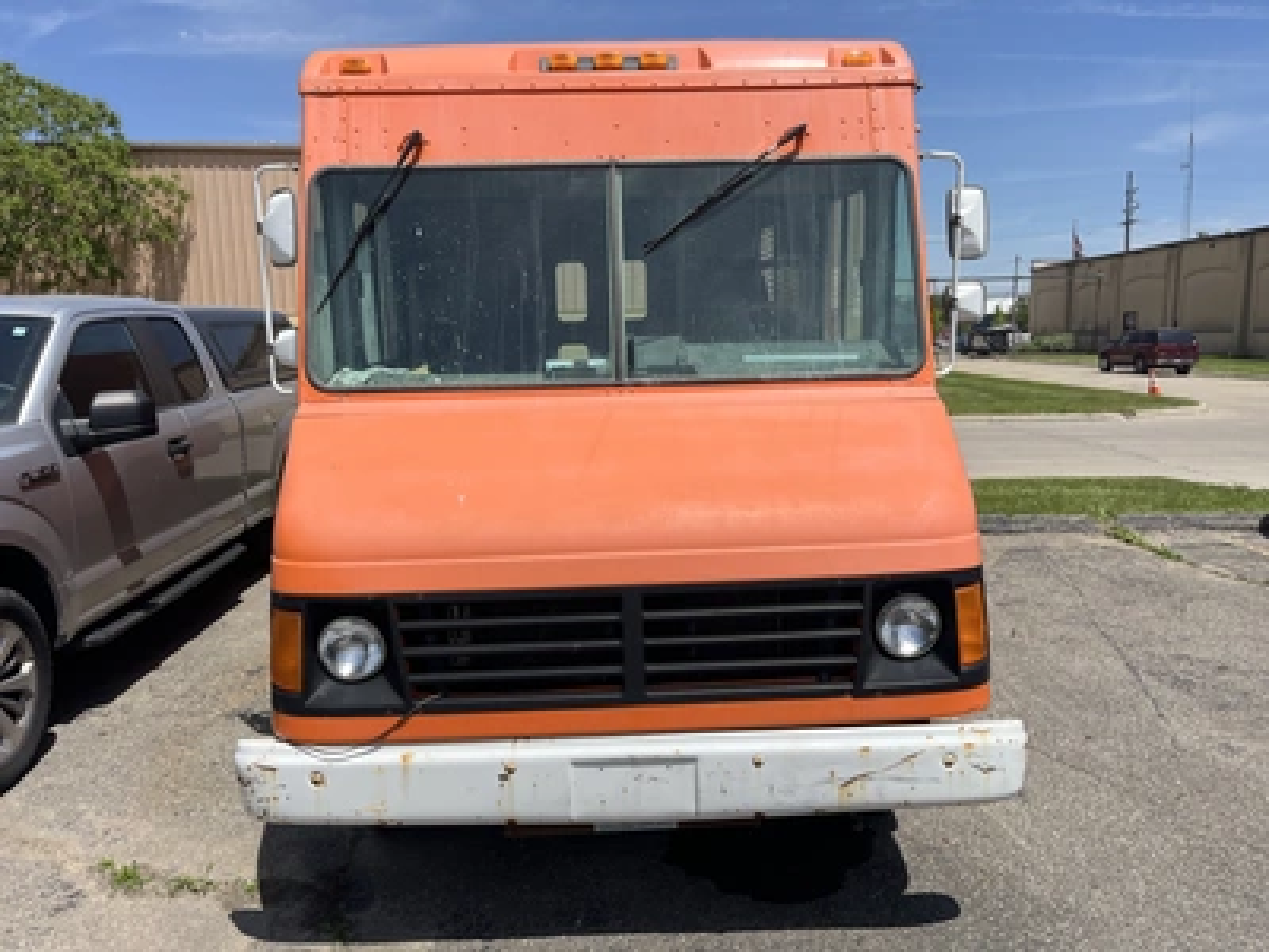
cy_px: 476
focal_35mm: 26
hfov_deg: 67.3
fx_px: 953
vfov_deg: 53.1
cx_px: 634
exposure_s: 1/5556
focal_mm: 5.1
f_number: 1.6
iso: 50
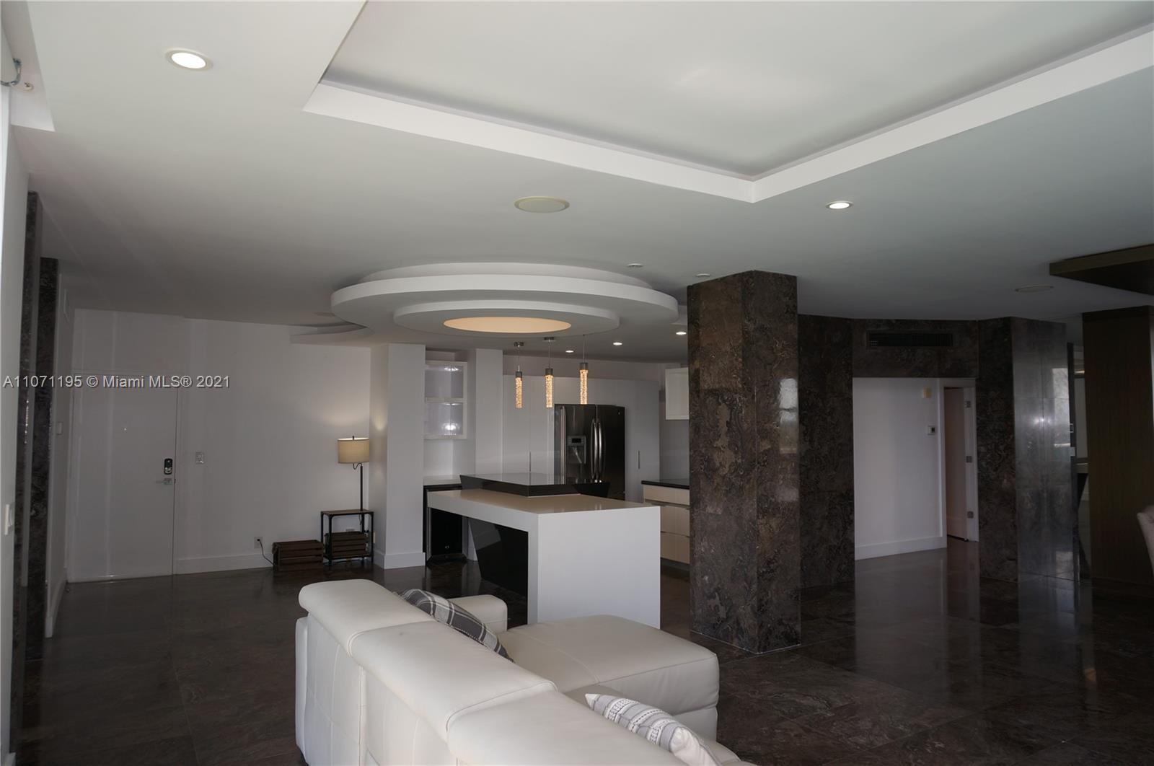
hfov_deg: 73.8
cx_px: 577
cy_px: 383
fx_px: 768
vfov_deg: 53.0
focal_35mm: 24
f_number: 4.5
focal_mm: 16
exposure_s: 1/100
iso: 100
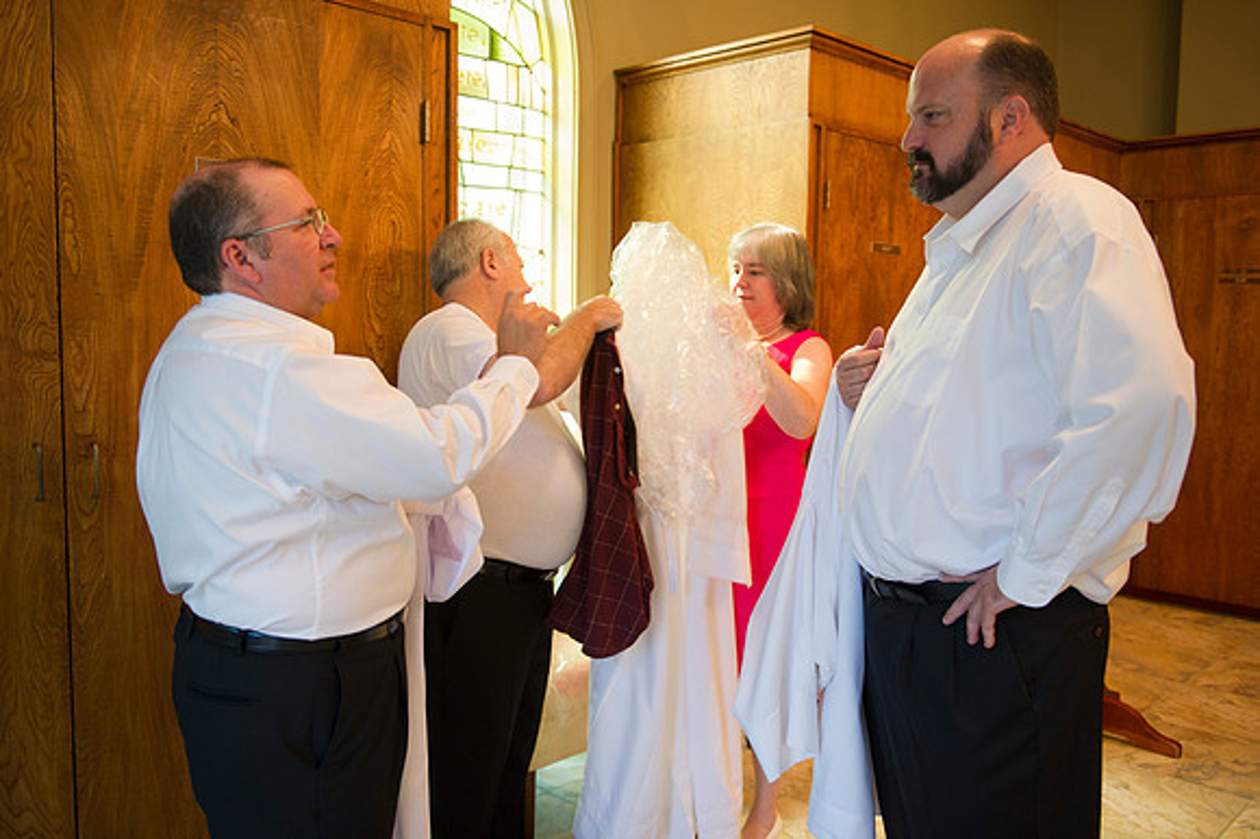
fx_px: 1084
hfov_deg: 60.3
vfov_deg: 42.3
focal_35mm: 31
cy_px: 420
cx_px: 630
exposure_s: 1/40
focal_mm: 31
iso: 1600
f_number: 2.8
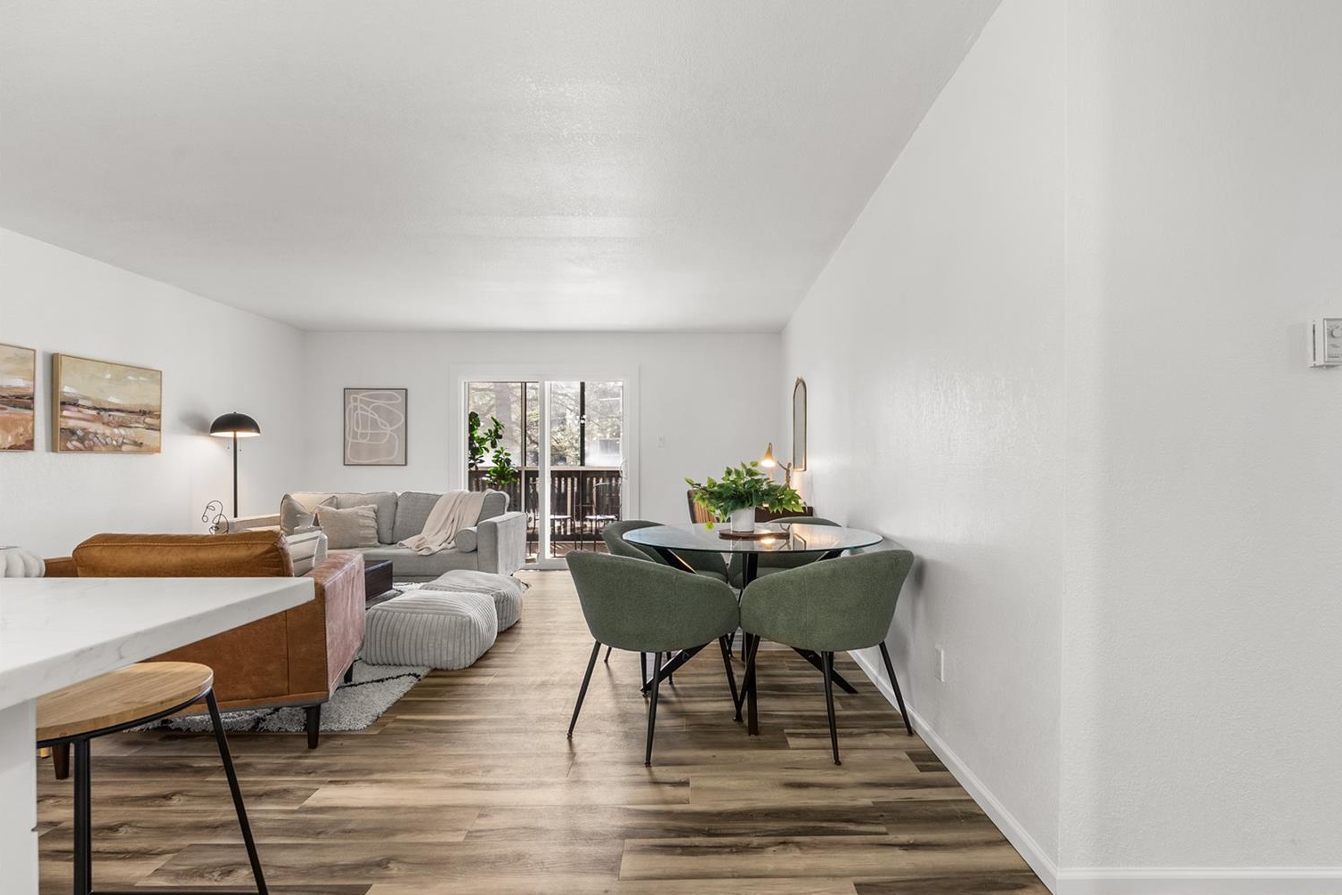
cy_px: 469
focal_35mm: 17
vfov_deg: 70.4
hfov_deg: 93.2
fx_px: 634
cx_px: 707
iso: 200
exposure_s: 1/80
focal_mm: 16
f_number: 8
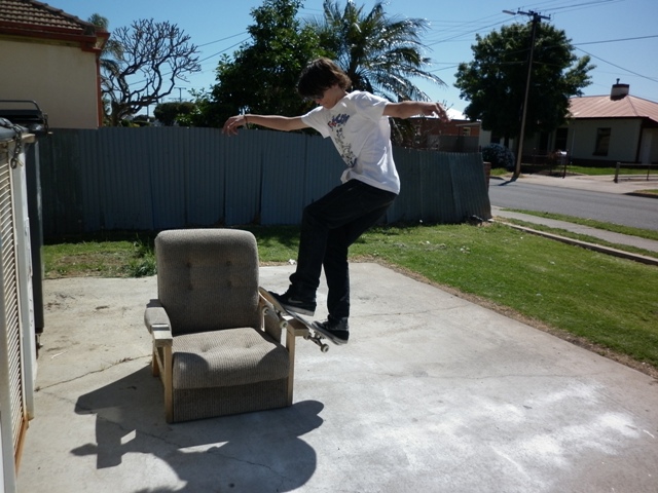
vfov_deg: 49.7
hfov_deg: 63.4
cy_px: 246
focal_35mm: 28
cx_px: 329
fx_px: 532
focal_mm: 5
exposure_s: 1/250
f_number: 7.1
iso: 80
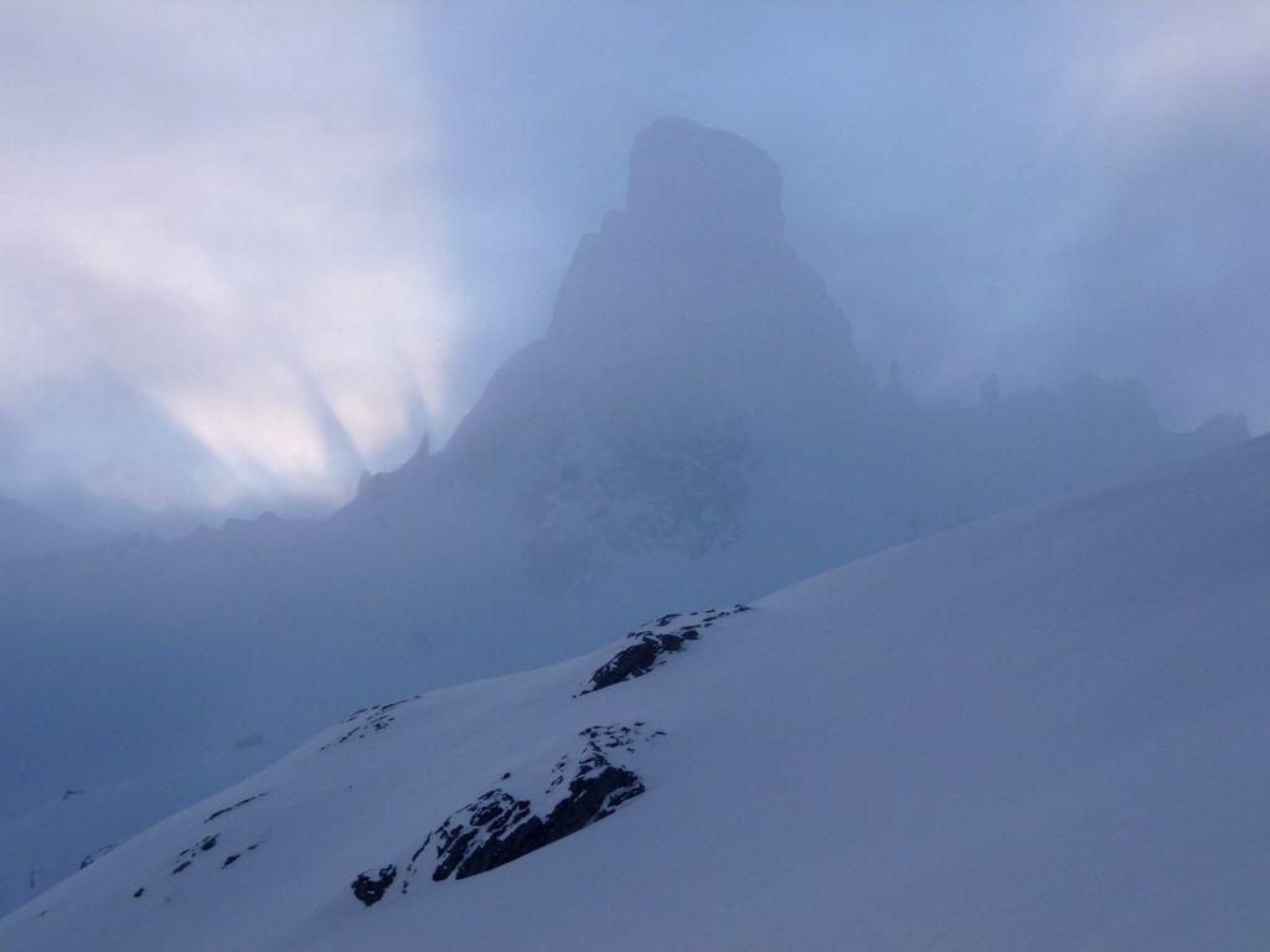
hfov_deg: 27.8
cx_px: 635
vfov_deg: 21.0
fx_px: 2568
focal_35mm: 70
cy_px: 476
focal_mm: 12.5
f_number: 5
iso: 100
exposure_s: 1/400
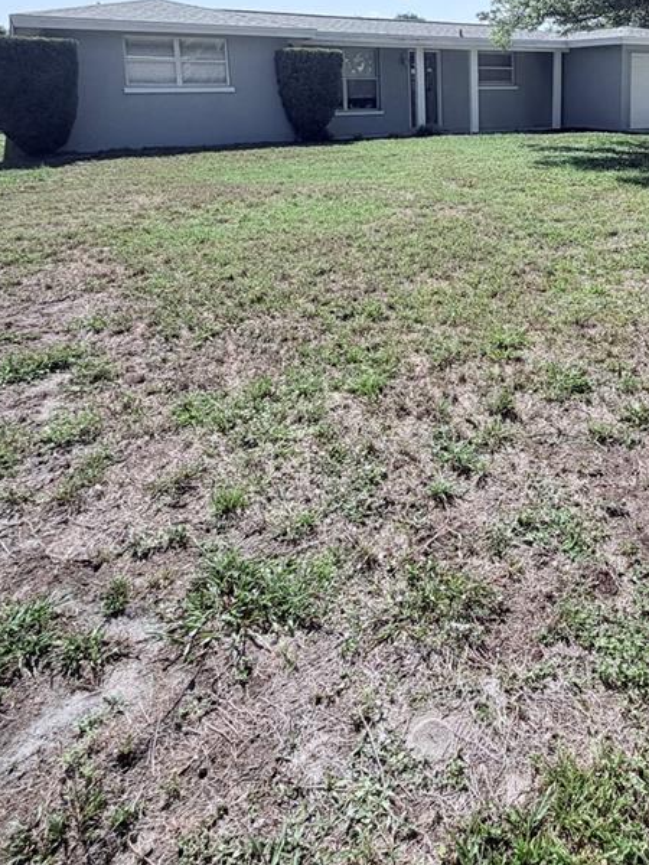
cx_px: 505
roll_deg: -1.0
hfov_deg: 47.4
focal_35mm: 28
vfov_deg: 59.9
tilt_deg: -8.6
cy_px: 212
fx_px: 700
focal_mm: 2.22
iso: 25
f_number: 2.2
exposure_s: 1/1399
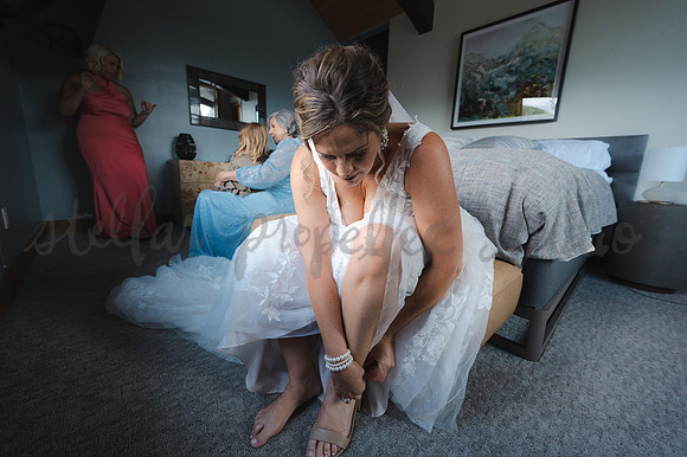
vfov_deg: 81.1
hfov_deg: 104.3
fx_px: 267
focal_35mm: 14
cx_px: 344
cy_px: 228
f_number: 4
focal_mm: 14
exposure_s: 1/250
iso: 800
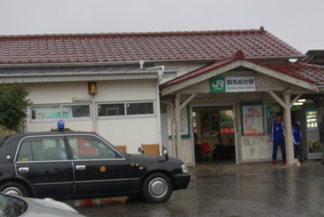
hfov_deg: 35.4
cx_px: 120
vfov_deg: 24.2
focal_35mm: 56
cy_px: 133
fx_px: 504
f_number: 2.2
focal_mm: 10.4
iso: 125
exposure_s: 1/100
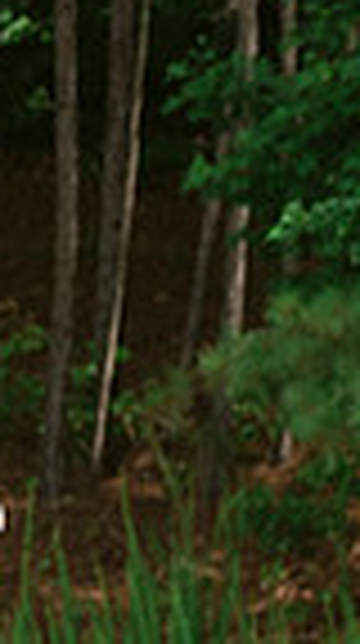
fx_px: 17842
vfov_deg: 2.1
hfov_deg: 1.1
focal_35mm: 1047
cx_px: 1540
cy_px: 815
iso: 250
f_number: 4.5
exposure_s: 1/1250
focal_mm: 200
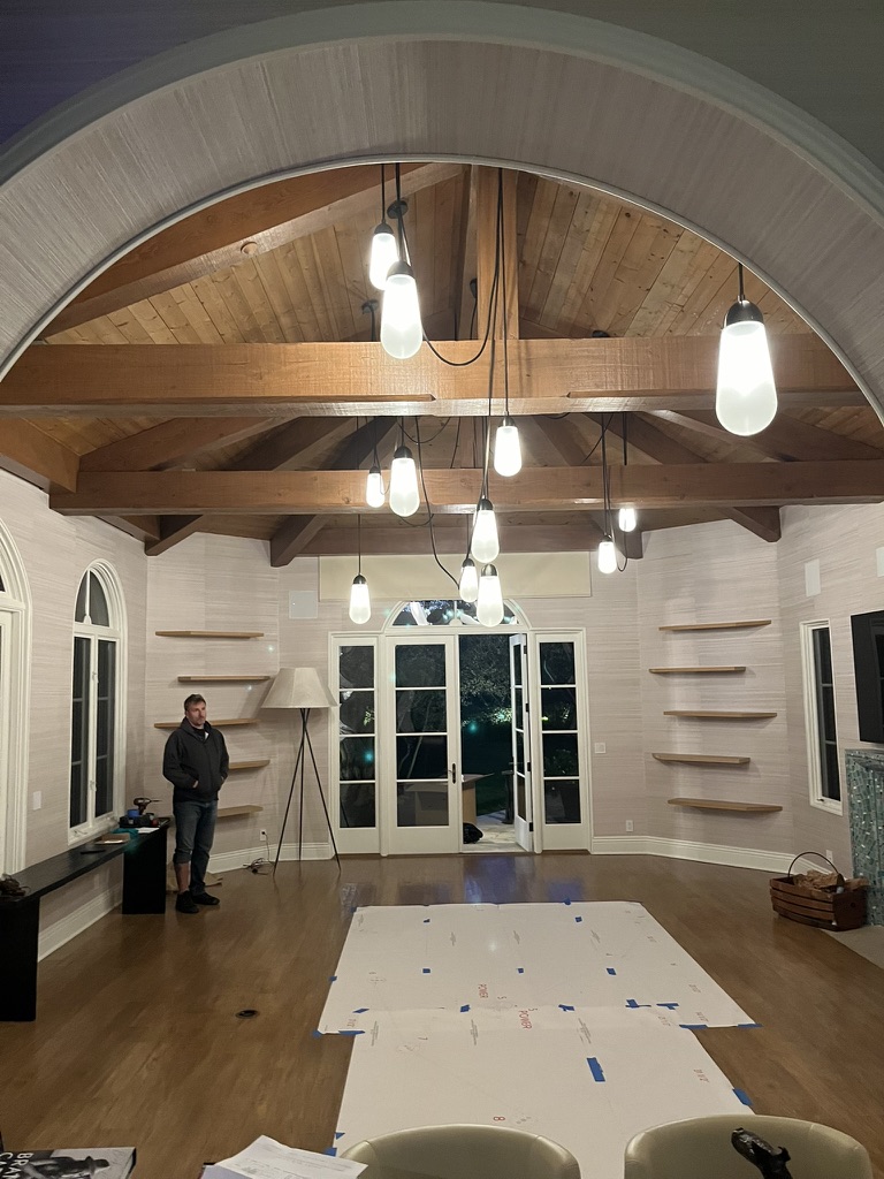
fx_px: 885
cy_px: 590
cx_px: 442
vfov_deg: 67.3
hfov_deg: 53.1
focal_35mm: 26
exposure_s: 1/30
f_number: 1.6
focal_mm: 5.1
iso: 500
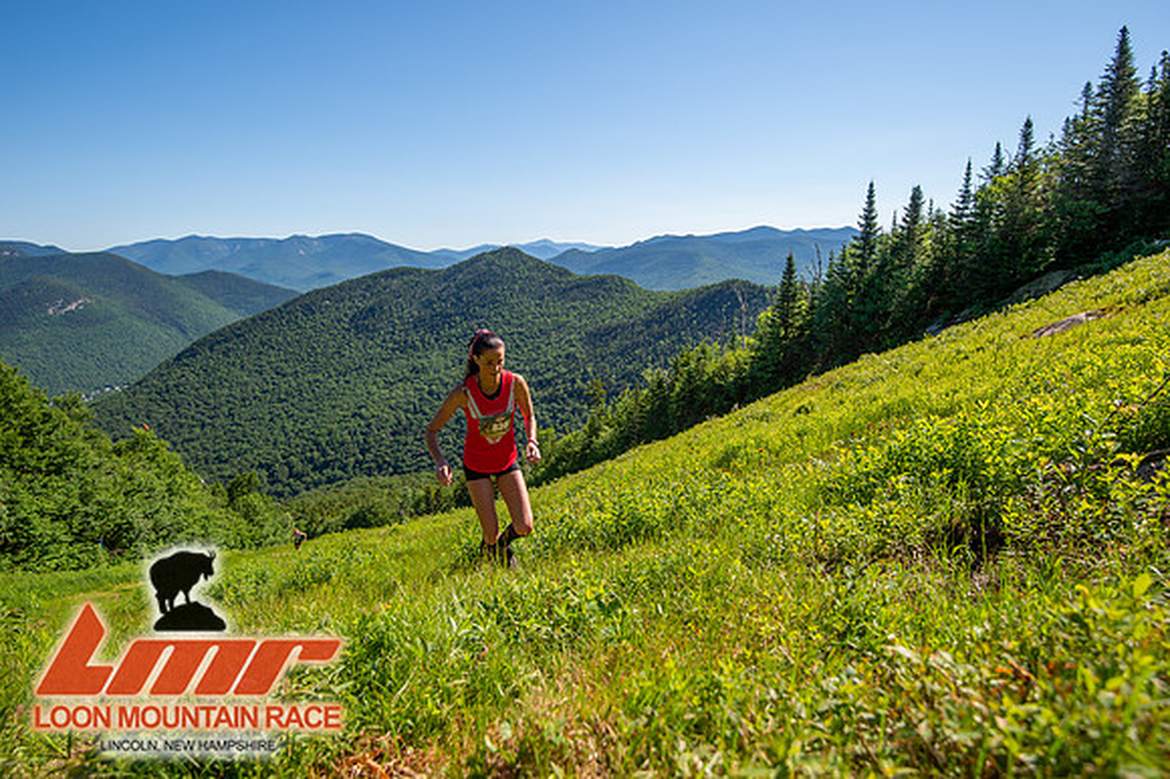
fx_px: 650
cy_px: 390
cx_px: 585
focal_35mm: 20
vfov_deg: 61.9
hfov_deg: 84.0
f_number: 5
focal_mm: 20
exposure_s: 1/500
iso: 100
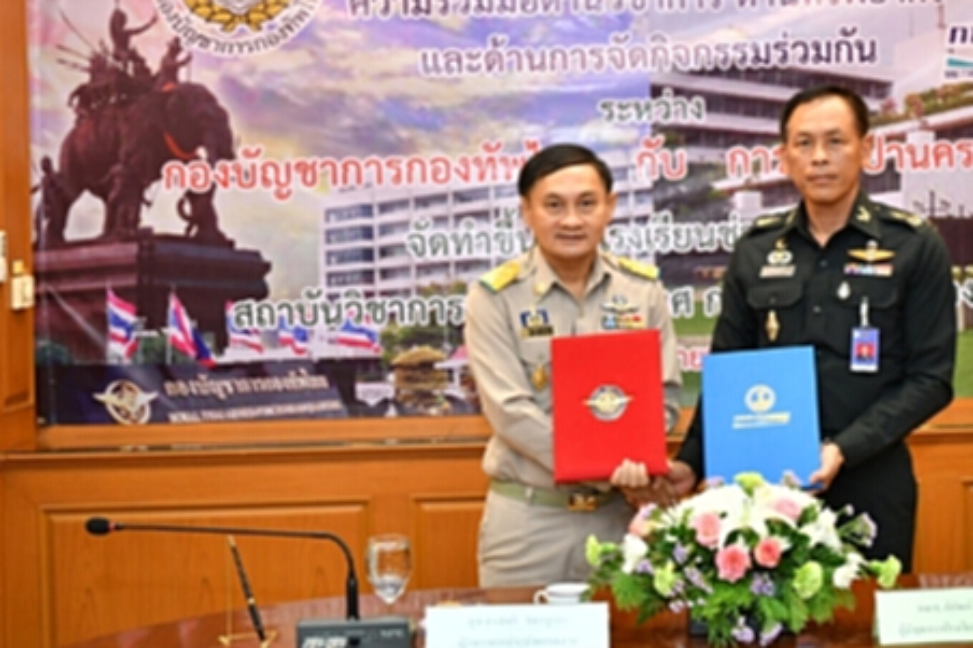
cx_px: 641
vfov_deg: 19.9
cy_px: 208
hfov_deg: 29.5
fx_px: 1837
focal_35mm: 68
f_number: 3.2
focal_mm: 32
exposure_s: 1/250
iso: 1250
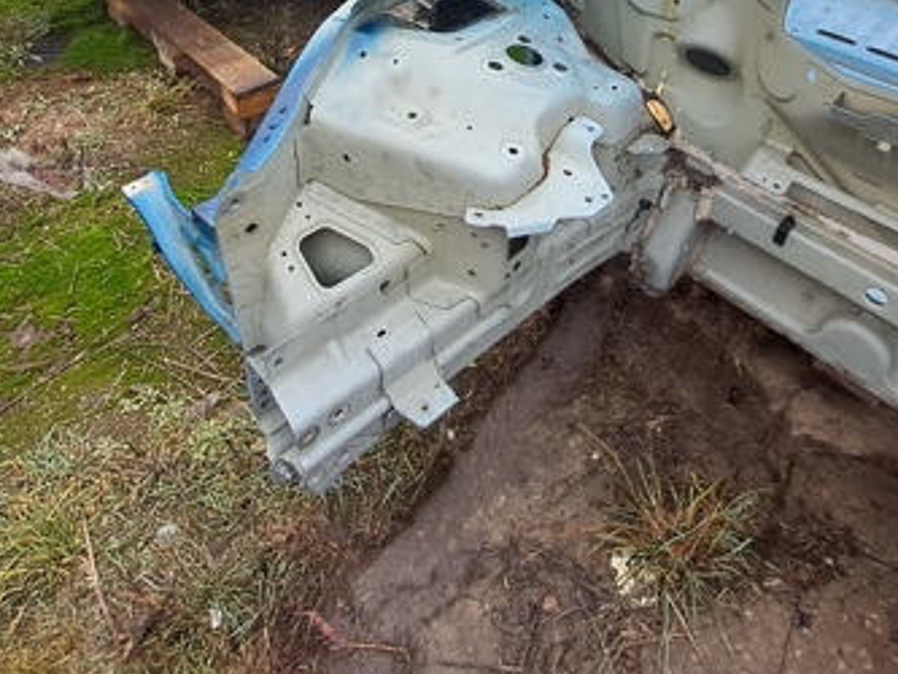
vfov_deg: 48.0
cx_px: 477
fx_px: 649
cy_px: 43
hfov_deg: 69.3
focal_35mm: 25
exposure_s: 1/50
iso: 50
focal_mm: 1.13
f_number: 2.2
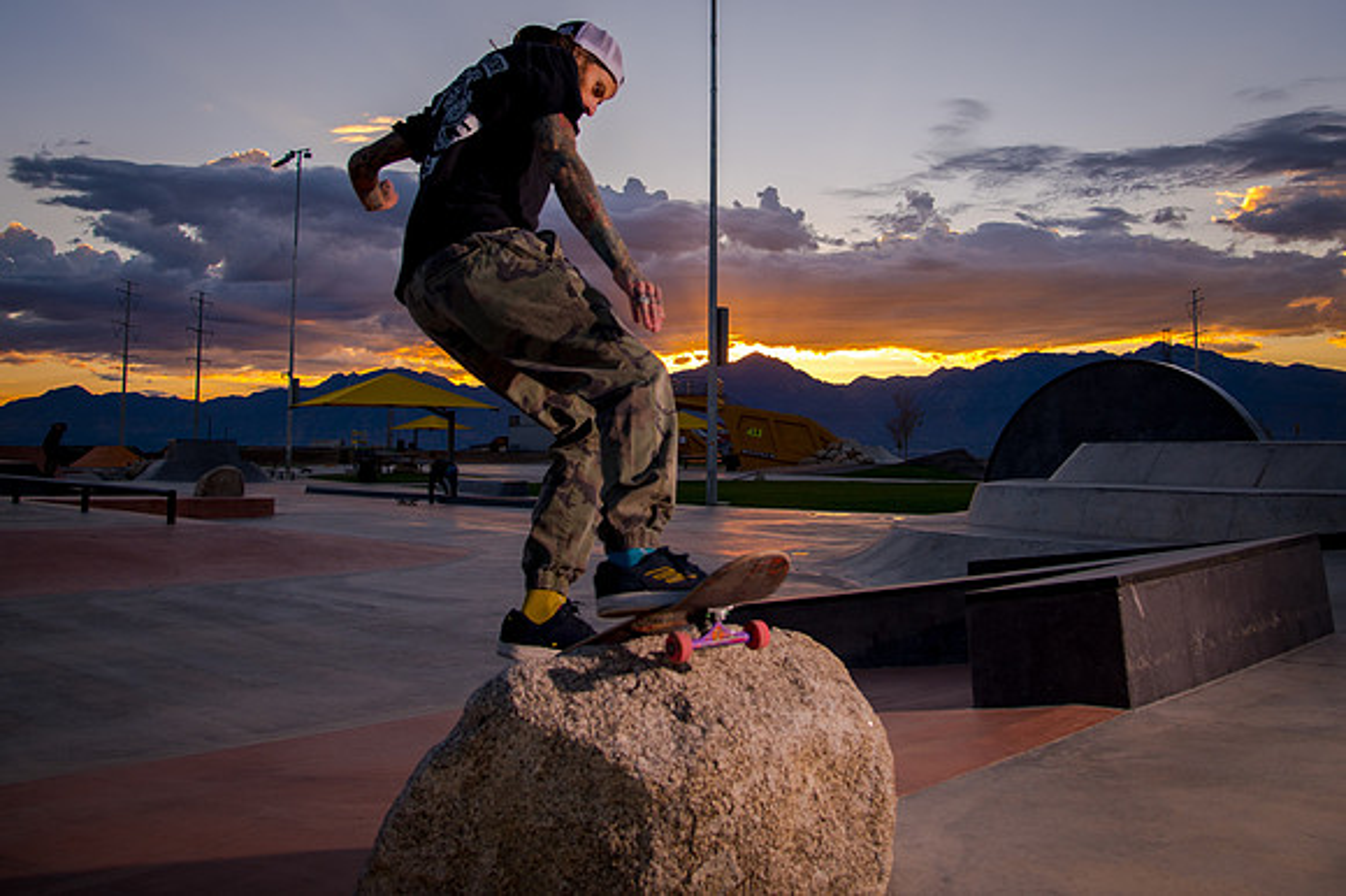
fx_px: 1265
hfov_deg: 56.0
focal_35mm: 34
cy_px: 288
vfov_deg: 38.5
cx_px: 720
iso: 250
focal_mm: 24
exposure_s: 1/500
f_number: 4
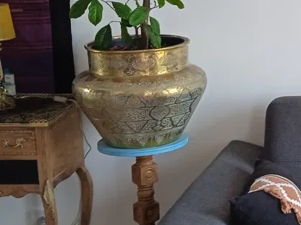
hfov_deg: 17.6
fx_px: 878
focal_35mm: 101
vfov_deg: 14.5
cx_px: 443
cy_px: 10
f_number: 2.2
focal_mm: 3.43
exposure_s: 1/33.3
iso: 115
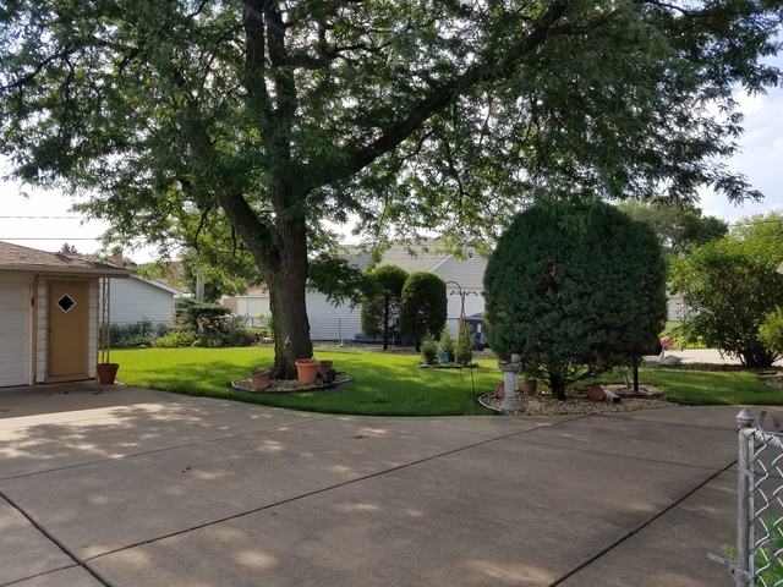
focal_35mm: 26
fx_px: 588
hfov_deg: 67.3
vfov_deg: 53.1
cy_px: 294
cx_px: 392
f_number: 1.7
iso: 50
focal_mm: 4.2
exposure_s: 1/2048
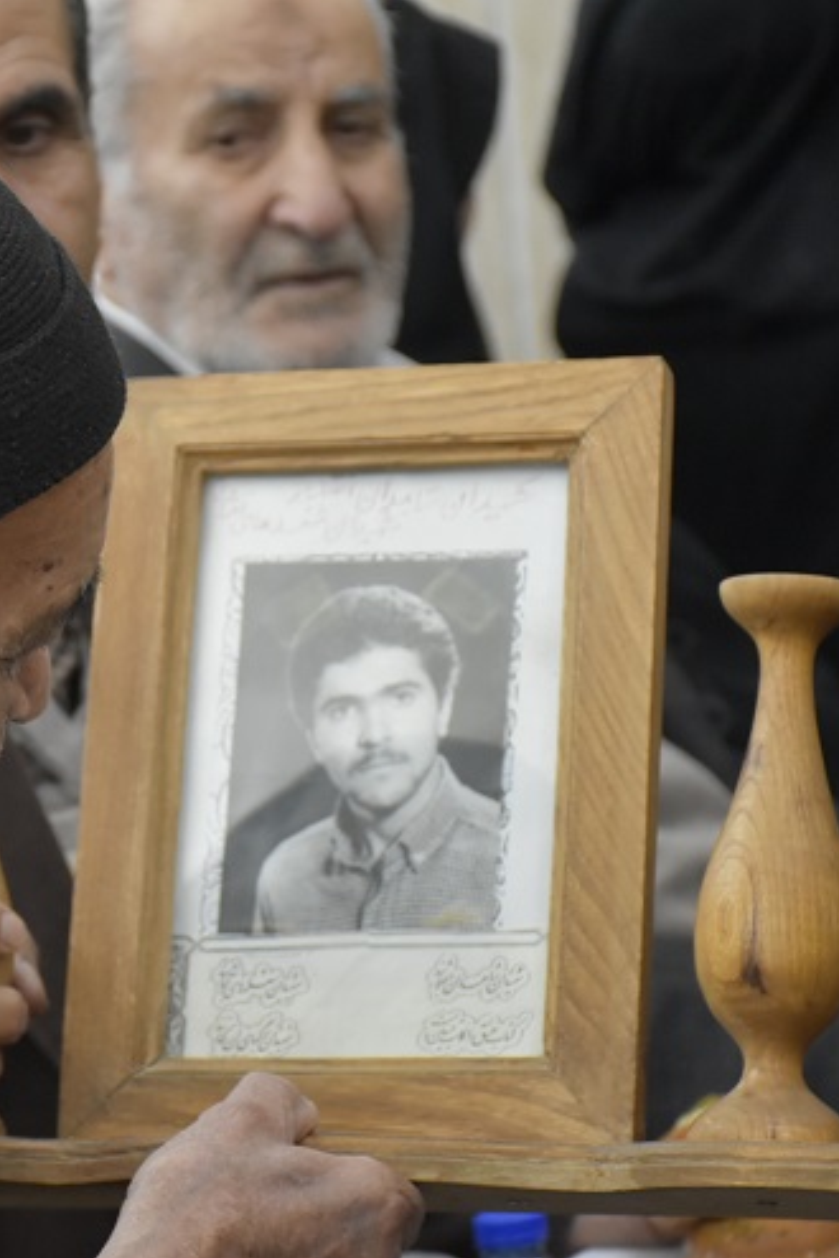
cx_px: 135
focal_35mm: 150
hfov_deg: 9.1
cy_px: 633
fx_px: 5243
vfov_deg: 13.7
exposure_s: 1/125
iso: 2800
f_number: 5
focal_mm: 66
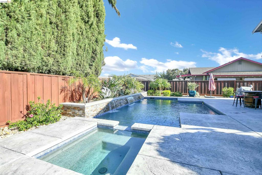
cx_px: 131
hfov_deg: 100.4
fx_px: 109
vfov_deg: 77.3
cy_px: 88
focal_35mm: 15
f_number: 5
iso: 125
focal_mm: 10
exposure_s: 1/160
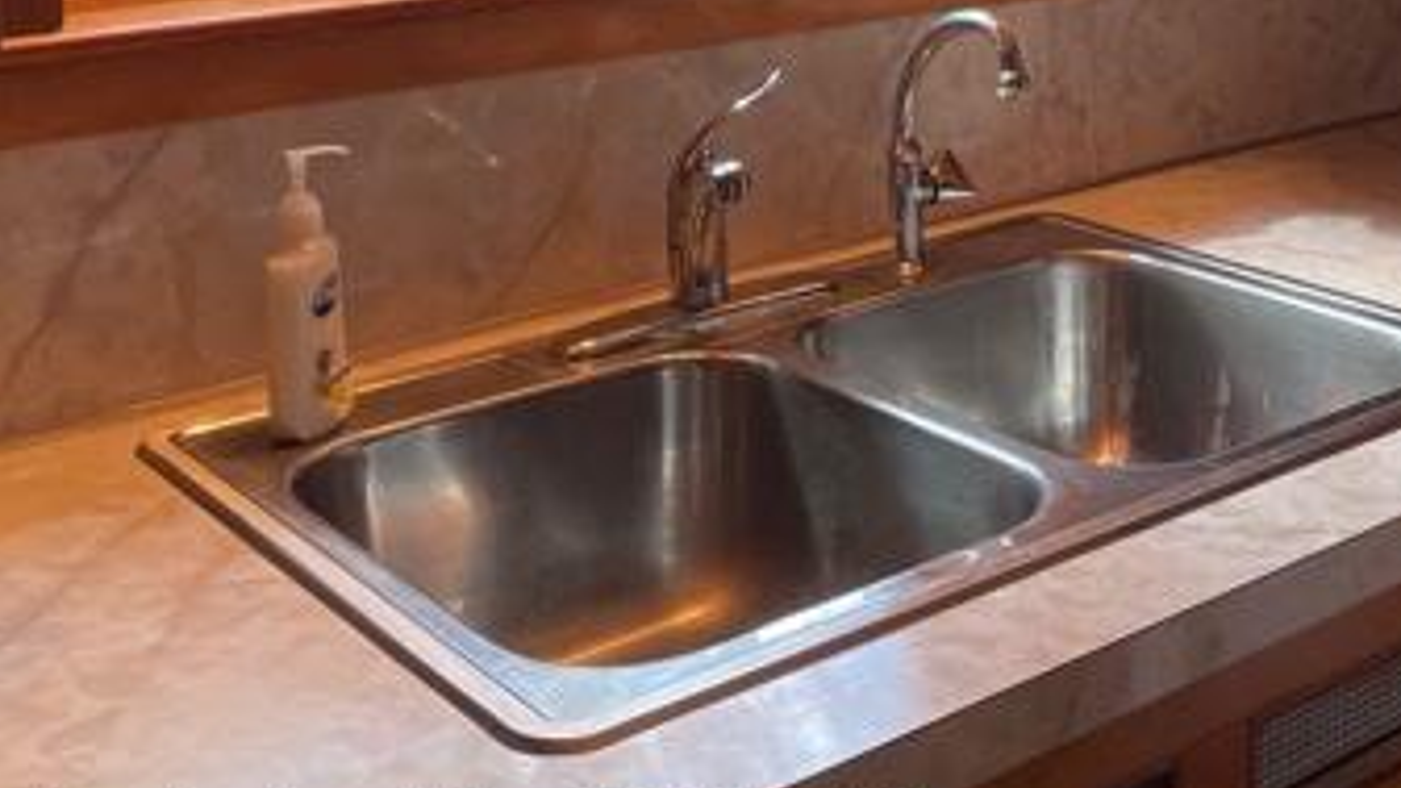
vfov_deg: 21.1
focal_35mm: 54
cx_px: 997
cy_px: -83
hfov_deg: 37.8
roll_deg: +1.2
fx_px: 2006
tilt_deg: -6.8
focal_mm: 4.2
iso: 80
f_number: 1.6
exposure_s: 1/60
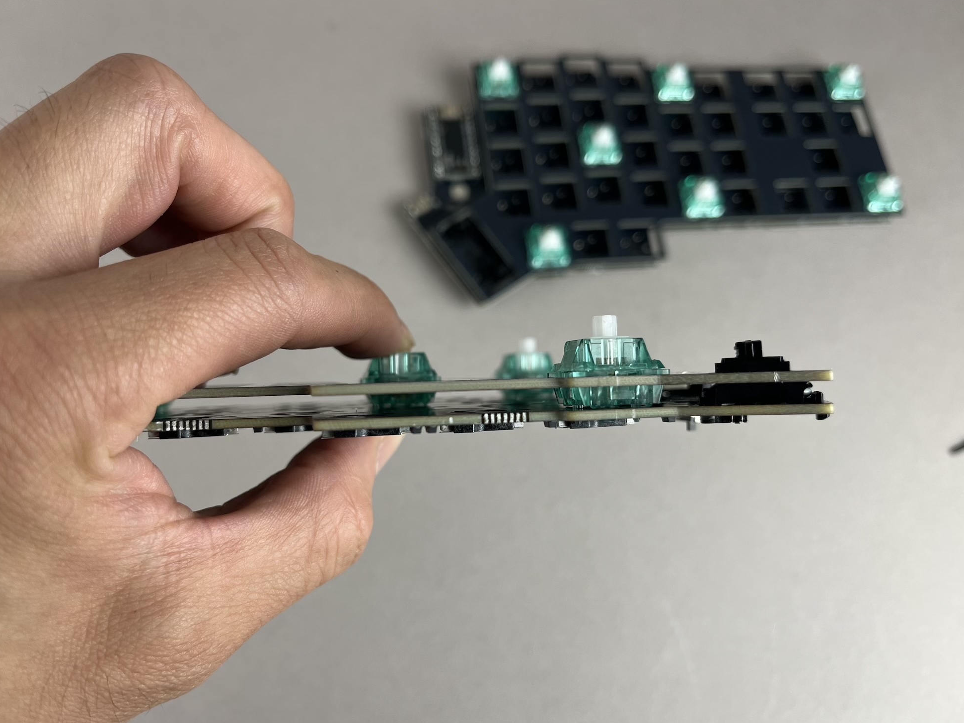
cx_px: 471
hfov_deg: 65.3
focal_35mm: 27
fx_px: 752
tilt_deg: -69.4
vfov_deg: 51.4
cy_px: 364
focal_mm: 5.1
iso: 40
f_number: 1.6
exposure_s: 1/180
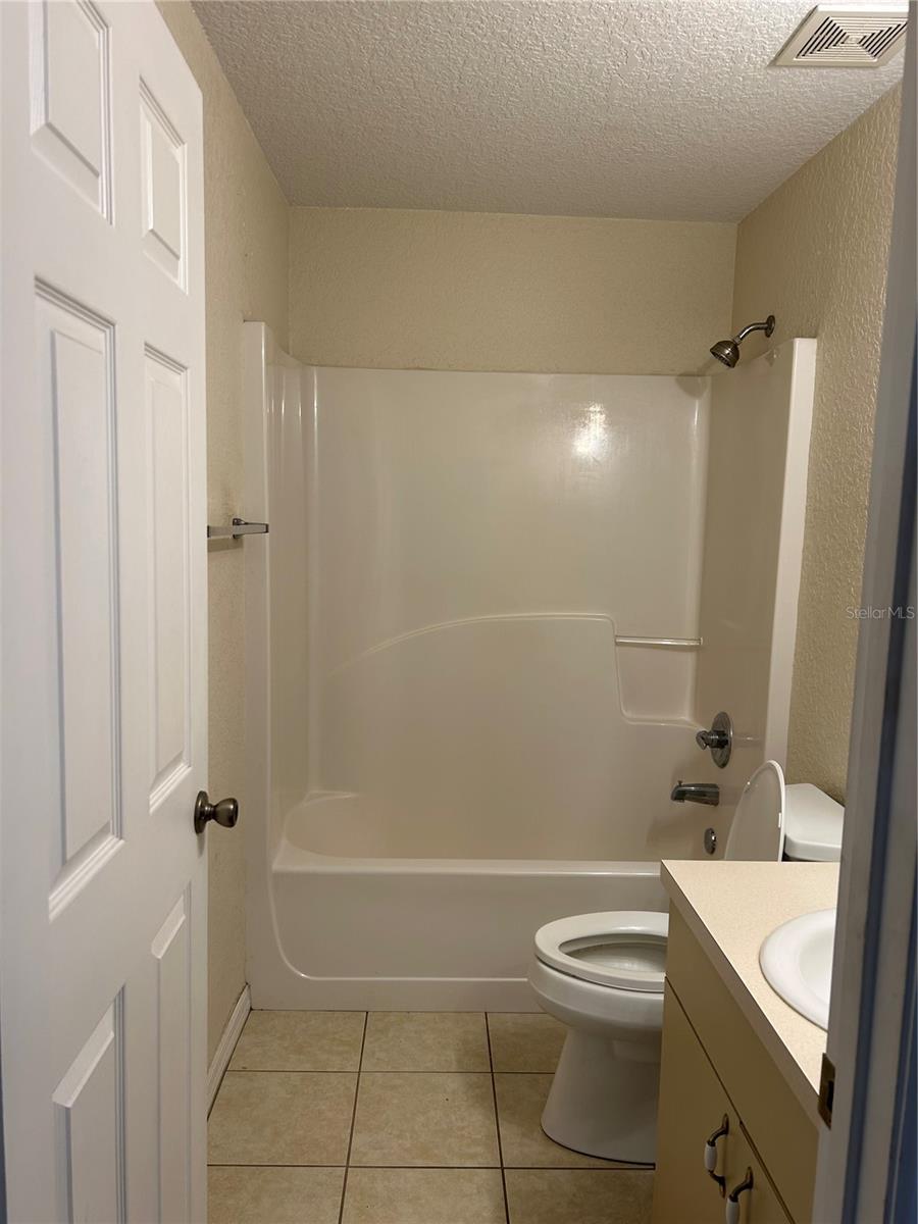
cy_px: 612
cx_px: 459
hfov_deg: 53.1
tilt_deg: -5.8
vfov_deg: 67.3
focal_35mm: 26
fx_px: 919
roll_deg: -1.3
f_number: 1.5
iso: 80
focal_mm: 5.7
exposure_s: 1/120
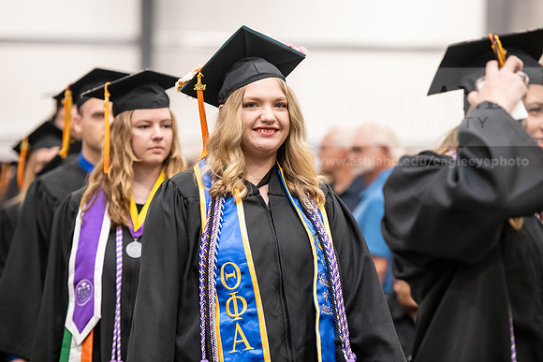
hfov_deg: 13.7
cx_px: 272
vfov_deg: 9.2
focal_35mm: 150
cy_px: 181
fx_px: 2263
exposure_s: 1/200
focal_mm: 150
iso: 3200
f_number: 3.2
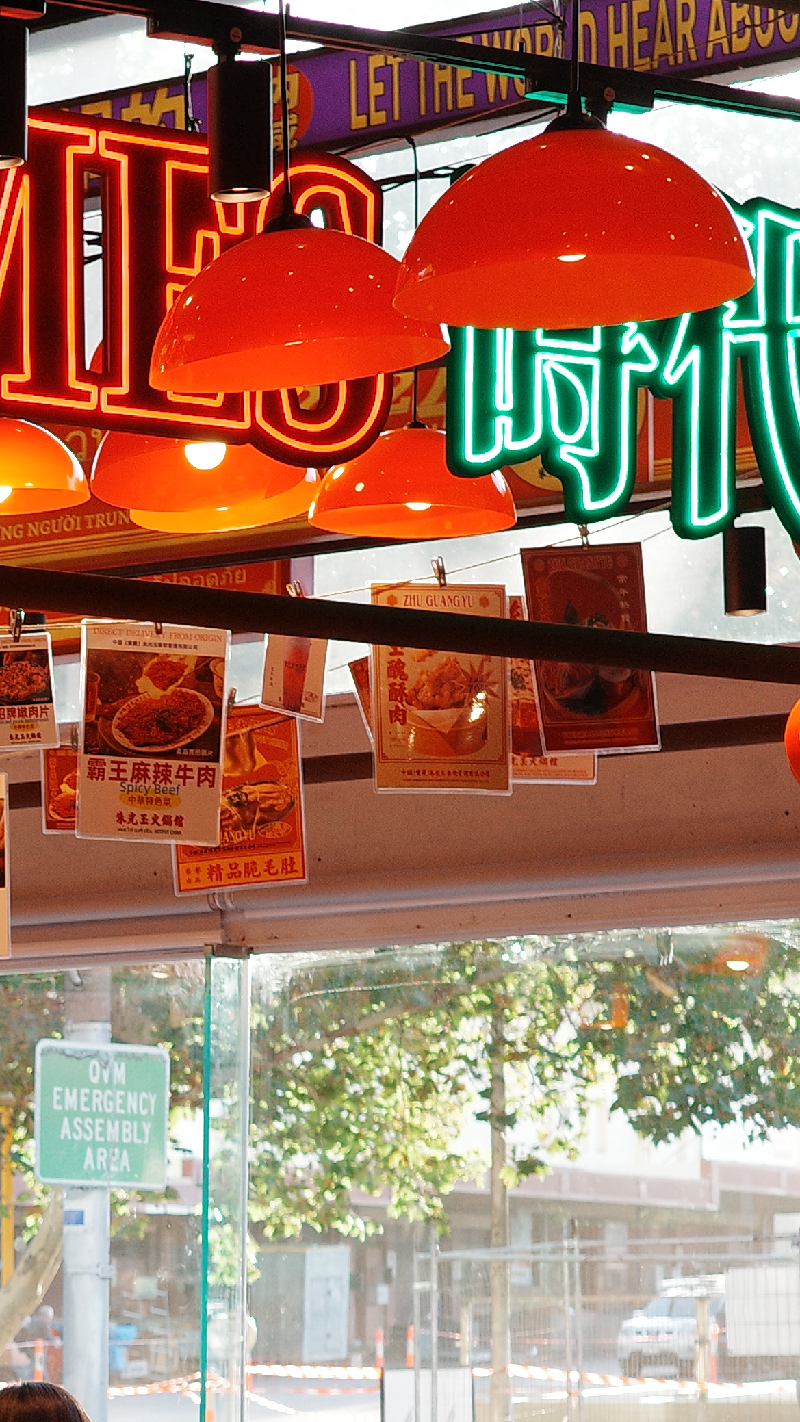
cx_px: -485
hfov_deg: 9.7
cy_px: 1356
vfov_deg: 17.4
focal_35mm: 121
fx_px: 4563
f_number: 3.2
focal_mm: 26
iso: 200
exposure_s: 1/125
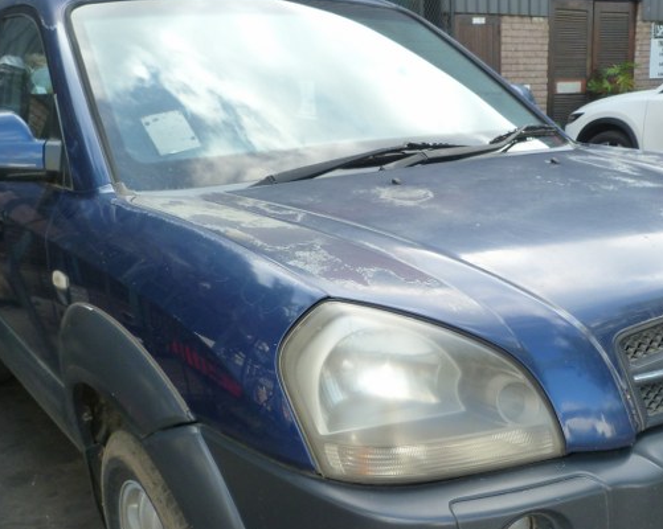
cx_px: 396
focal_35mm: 39
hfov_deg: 46.6
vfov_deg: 37.7
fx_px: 765
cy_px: 364
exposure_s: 1/100
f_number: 3.6
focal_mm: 4.5
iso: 125
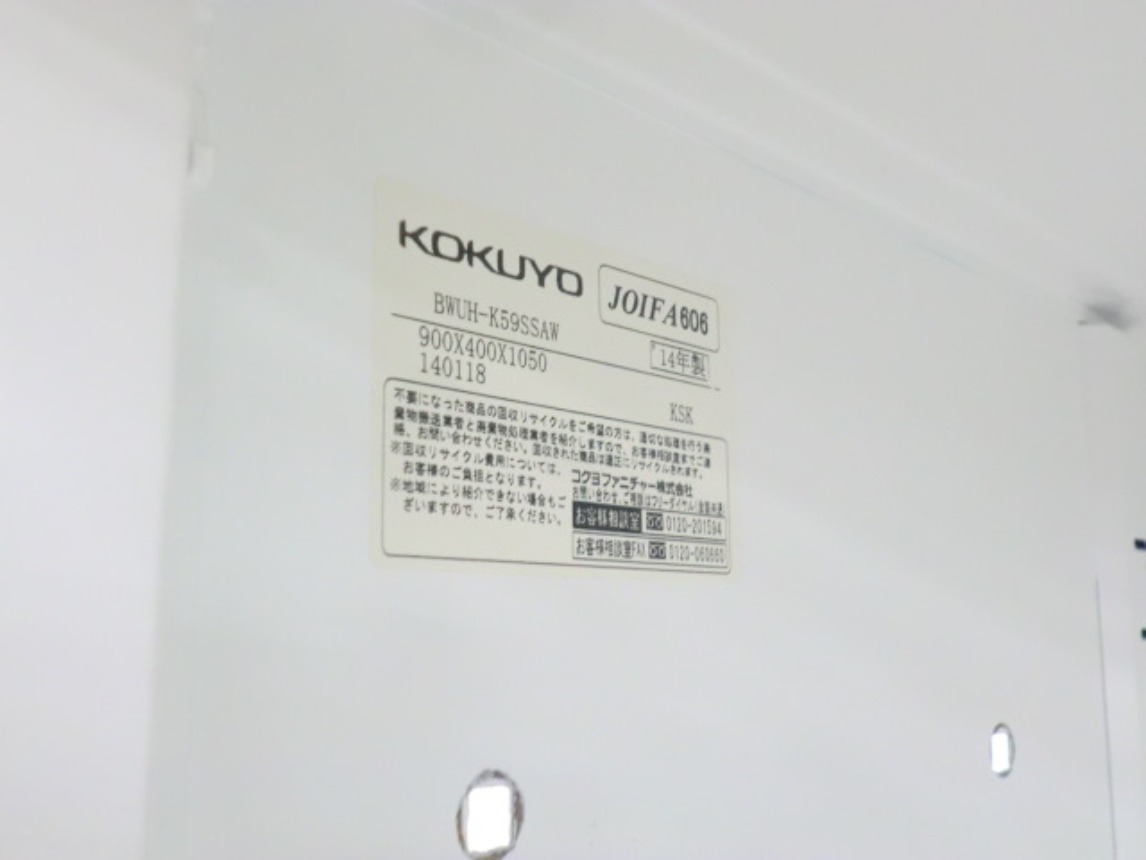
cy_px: 430
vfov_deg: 37.7
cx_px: 573
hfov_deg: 49.0
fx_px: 1258
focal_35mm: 38
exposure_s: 1/15
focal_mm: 6.9
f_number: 3.9
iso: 800
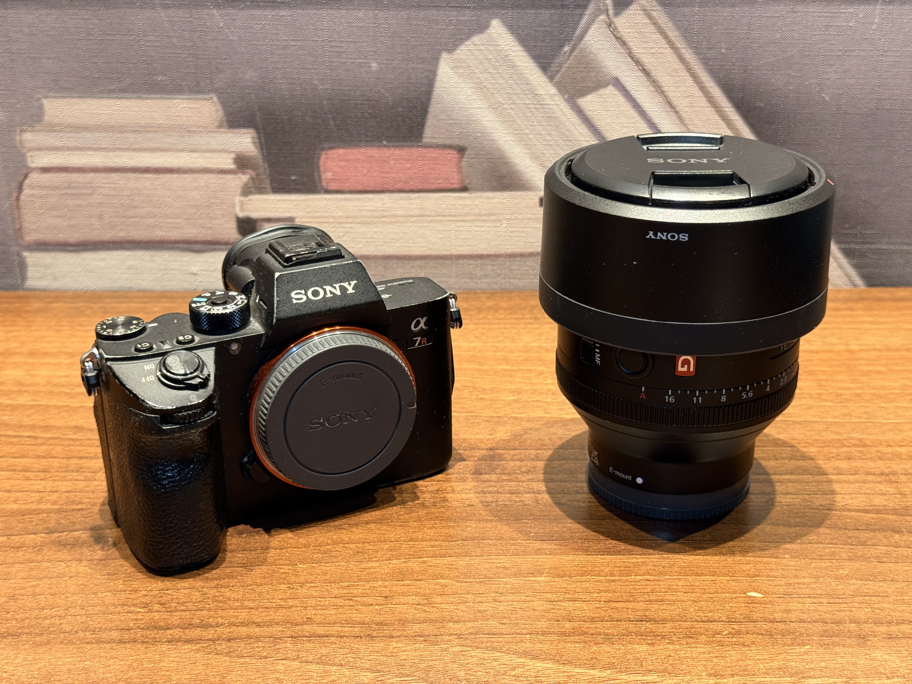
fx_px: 1265
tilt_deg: -23.6
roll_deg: +1.2
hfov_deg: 39.7
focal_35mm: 48
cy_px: 342
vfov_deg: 30.3
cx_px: 456
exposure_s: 1/50
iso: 125
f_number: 1.78
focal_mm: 6.76
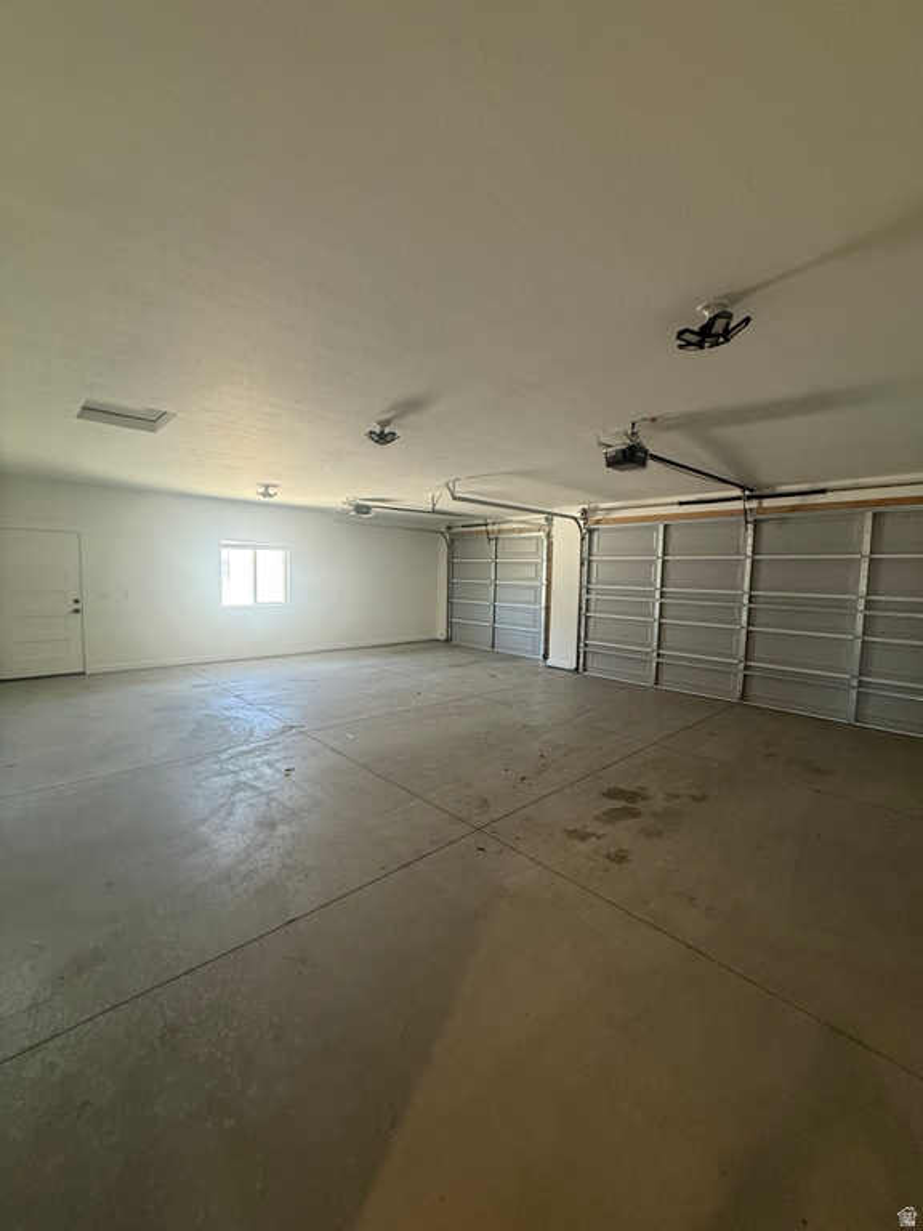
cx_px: 462
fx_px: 498
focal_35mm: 14
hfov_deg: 85.7
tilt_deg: -4.6
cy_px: 616
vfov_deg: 102.1
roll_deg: -1.2
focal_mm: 2.22
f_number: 2.2
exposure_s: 1/60
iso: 320
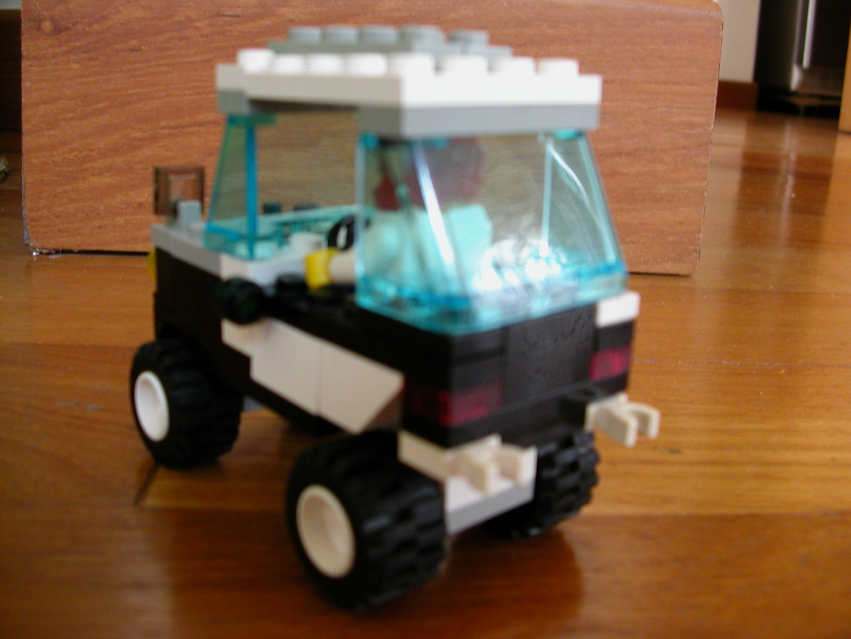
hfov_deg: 50.1
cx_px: 426
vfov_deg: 38.7
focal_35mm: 37
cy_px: 320
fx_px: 910
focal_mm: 5.6
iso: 128
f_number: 2.7
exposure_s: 1/4
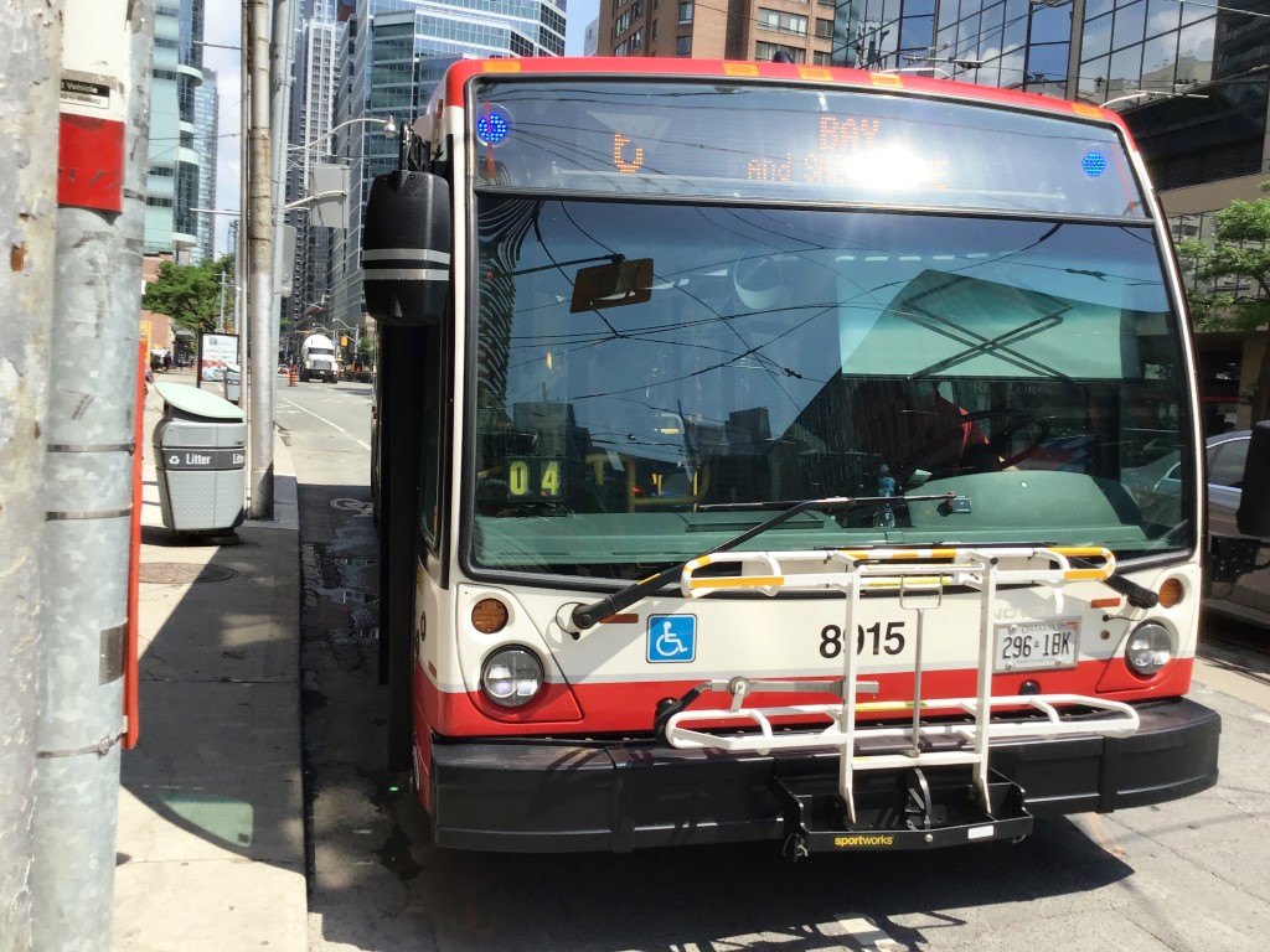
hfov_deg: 58.4
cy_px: 476
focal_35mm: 31
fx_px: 1137
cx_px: 635
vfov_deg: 45.4
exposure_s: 1/1018
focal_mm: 3.3
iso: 25
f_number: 2.4
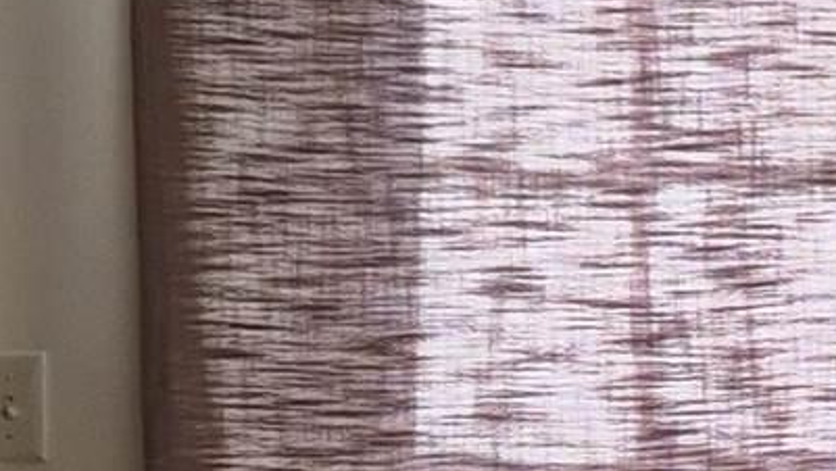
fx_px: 4258
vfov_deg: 6.3
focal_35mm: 192
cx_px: 2064
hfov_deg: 9.8
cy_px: 473
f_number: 1.8
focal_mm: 5.4
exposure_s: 1/359
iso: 50
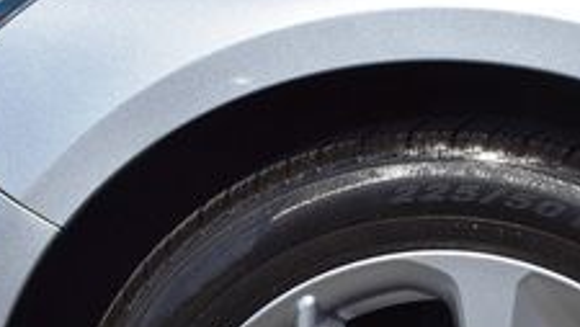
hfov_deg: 16.5
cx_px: 418
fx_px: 1993
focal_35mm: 129
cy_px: 454
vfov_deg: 9.2
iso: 100
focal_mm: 29
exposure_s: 1/400
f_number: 10
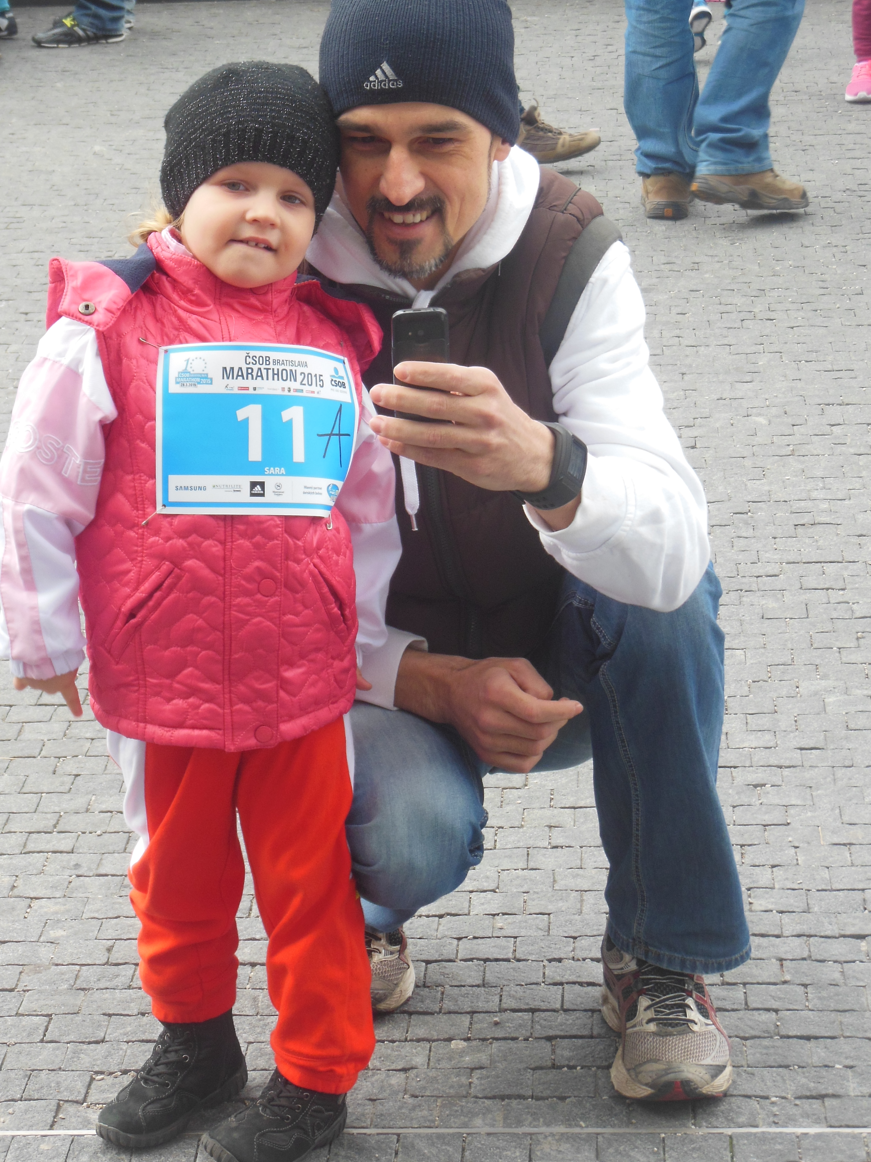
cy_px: 553
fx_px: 3254
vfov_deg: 20.2
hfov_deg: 15.2
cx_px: 390
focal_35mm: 97
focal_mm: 15.5
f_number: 4.6
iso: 125
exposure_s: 1/100
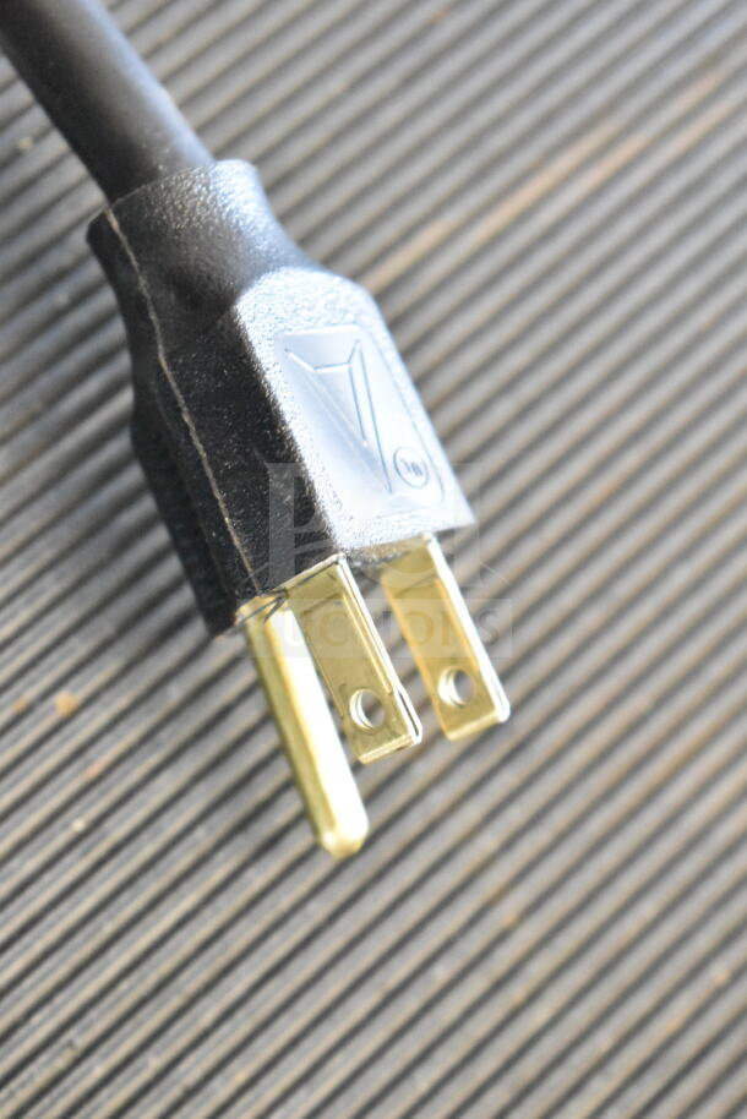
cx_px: 374
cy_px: 560
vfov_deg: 24.6
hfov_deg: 16.6
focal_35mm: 82
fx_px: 2566
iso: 12800
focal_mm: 55
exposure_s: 1/100
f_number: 5.6
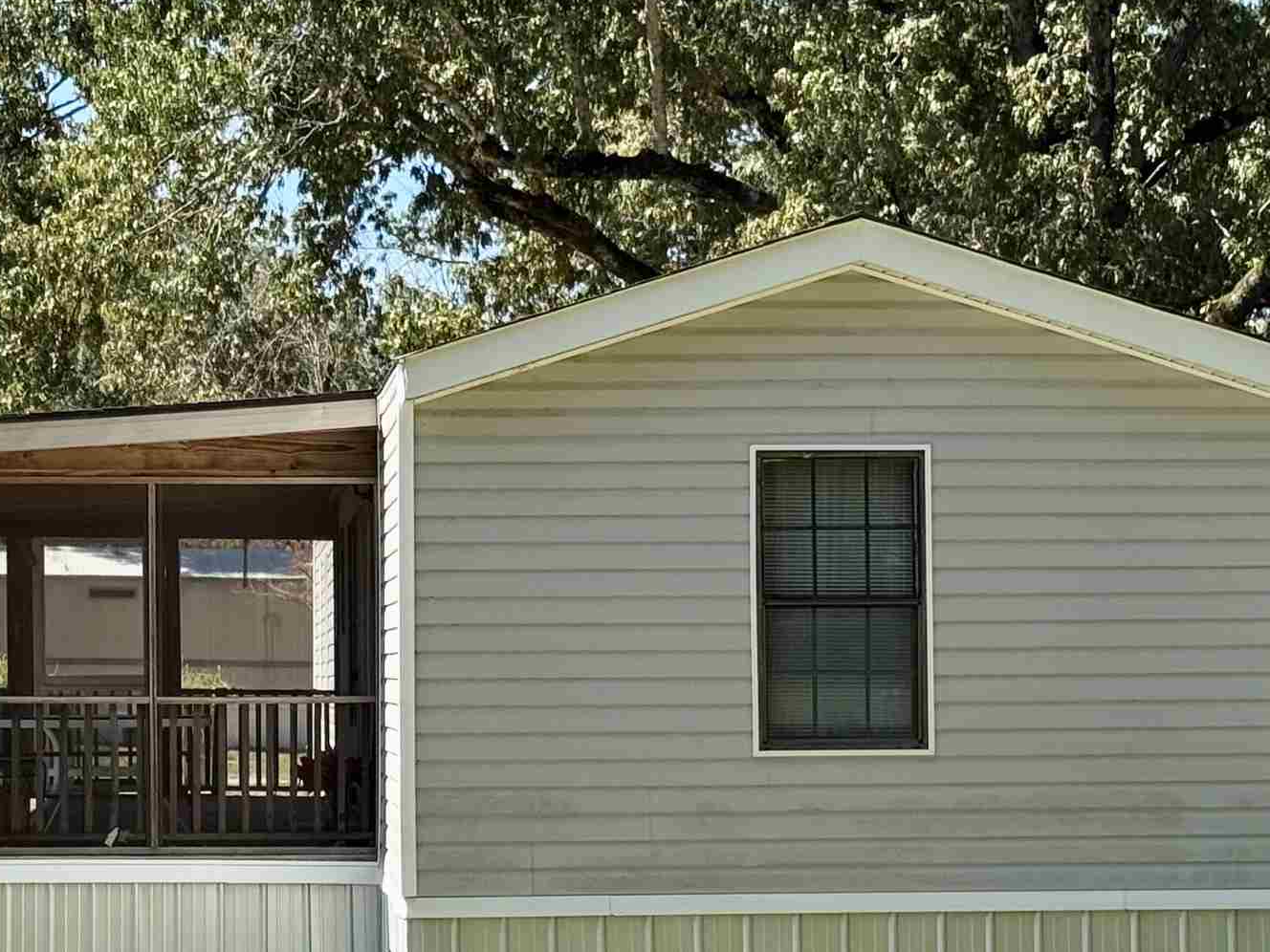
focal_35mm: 111
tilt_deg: +1.6
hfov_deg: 17.7
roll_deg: -0.6
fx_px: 4072
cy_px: 573
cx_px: 497
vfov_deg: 13.3
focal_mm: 6.76
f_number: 1.78
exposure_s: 1/2045
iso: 64
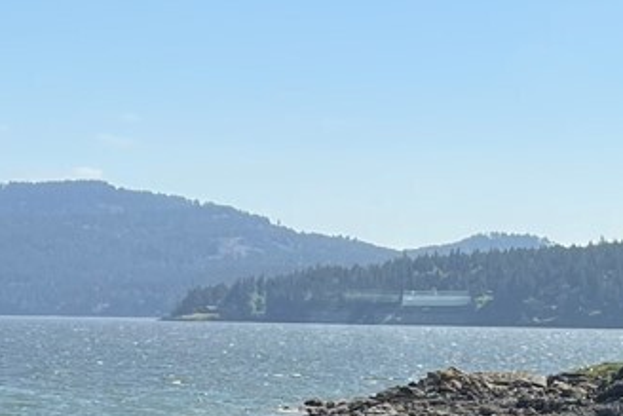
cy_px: 543
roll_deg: -1.0
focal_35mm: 132
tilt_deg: -7.2
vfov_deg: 10.2
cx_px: 862
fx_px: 2285
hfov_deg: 14.7
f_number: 1.5
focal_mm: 5.7
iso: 50
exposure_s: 1/3165
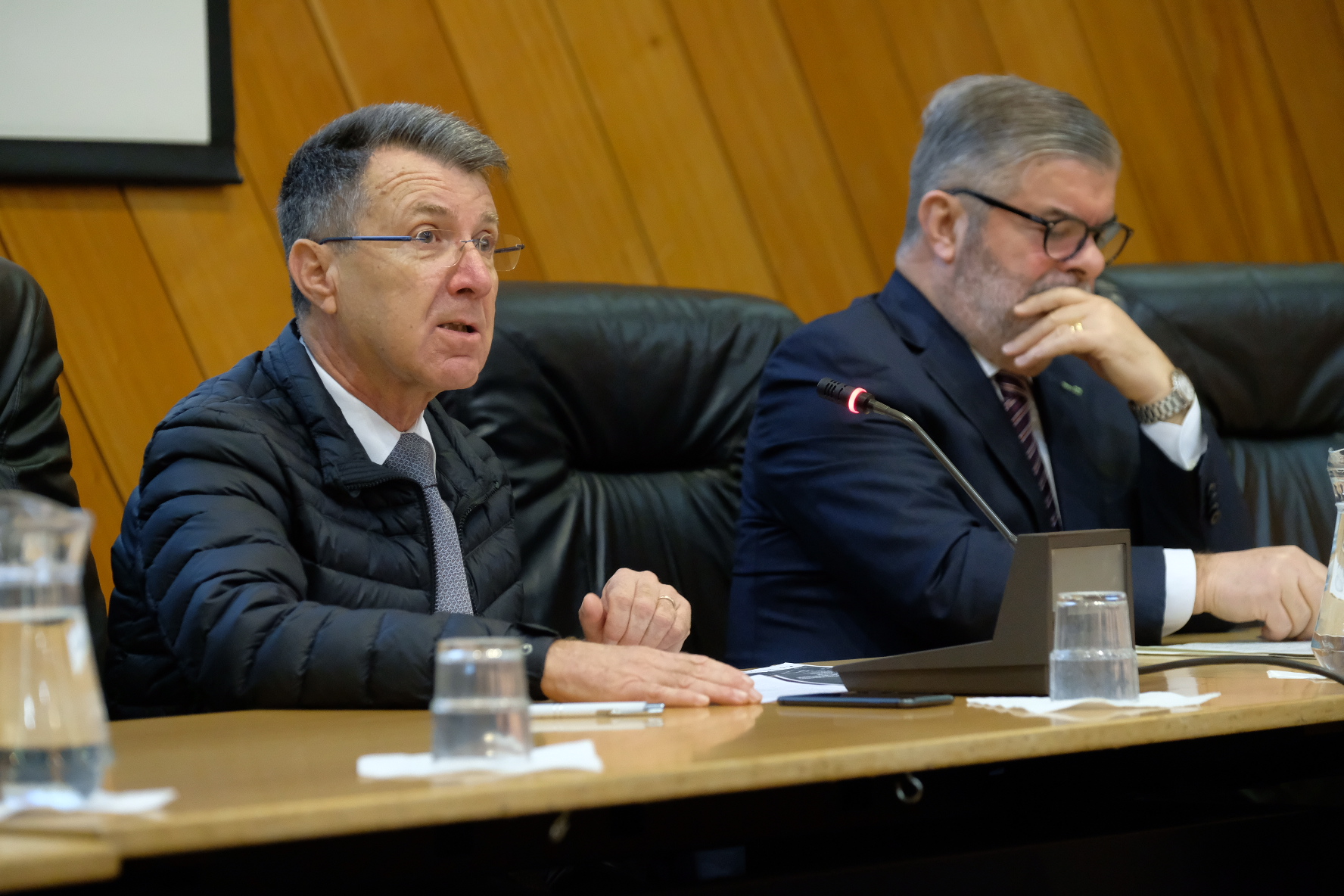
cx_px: 672
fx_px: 5301
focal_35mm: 142
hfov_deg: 14.4
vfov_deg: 9.7
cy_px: 448
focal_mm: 94.5
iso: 4000
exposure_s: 1/40
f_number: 3.6
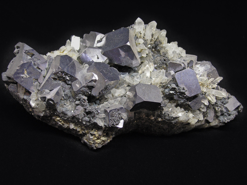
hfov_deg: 39.7
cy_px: 92
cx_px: 124
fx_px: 343
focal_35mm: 48
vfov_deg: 30.3
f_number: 3.5
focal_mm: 12.3
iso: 100
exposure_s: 1/8
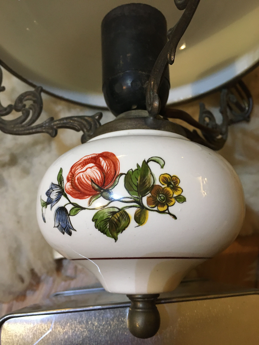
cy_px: 172
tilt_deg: -72.7
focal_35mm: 29
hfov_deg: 48.2
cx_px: 130
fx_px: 289
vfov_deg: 61.7
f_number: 2.2
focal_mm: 4.15
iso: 250
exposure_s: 1/33
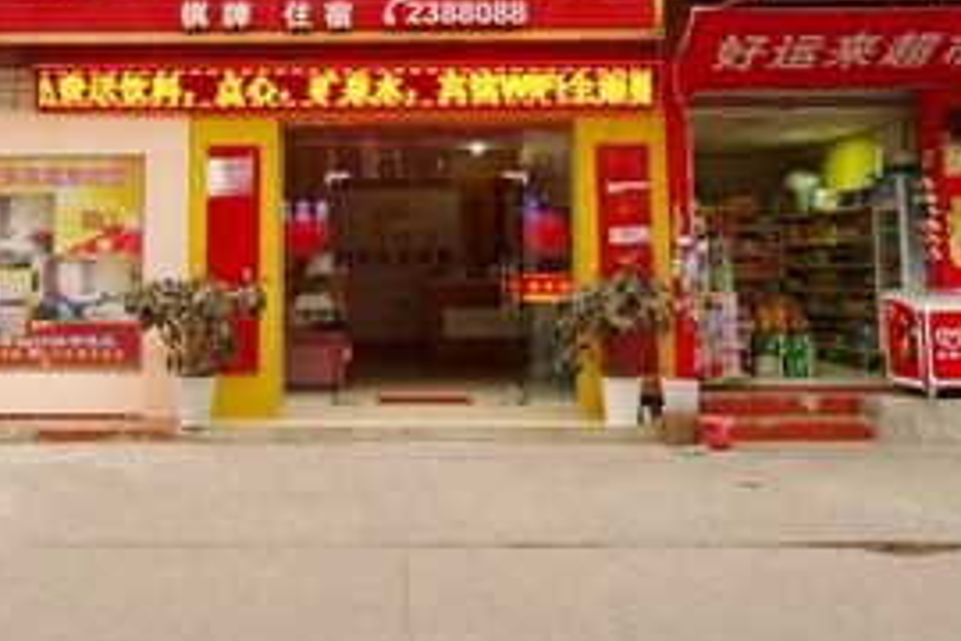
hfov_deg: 47.9
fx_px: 1068
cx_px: 352
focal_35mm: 40
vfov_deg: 32.1
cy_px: 93
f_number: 5
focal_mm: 10
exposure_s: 1/30
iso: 800
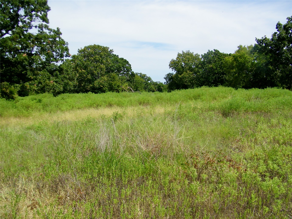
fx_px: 236
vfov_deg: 49.7
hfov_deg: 63.4
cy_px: 110
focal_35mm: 28
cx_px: 146
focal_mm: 5
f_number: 7
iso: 80
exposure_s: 1/320
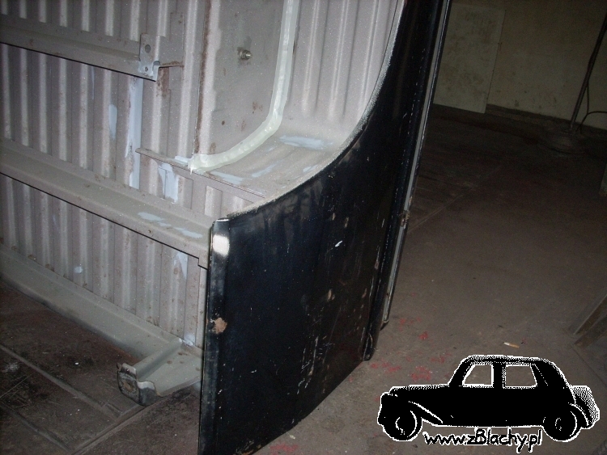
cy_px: 228
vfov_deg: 38.7
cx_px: 304
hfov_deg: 50.1
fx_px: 649
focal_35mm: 37
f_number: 2.8
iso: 200
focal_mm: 6.2
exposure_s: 1/60
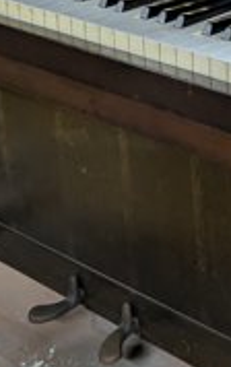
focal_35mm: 107
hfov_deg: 12.3
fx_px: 1073
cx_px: 152
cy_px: -23
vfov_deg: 18.8
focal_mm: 5.43
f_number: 1.89
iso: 206
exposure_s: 1/25
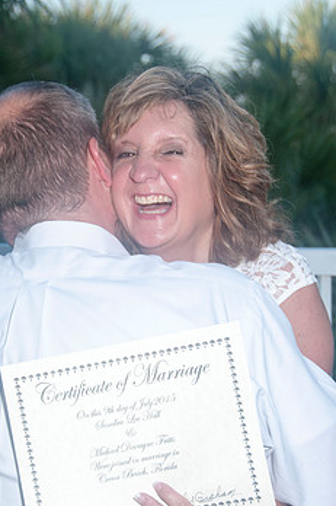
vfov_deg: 21.9
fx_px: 1306
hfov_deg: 14.7
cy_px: 305
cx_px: 139
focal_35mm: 93
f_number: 5.6
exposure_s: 1/250
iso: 200
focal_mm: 48
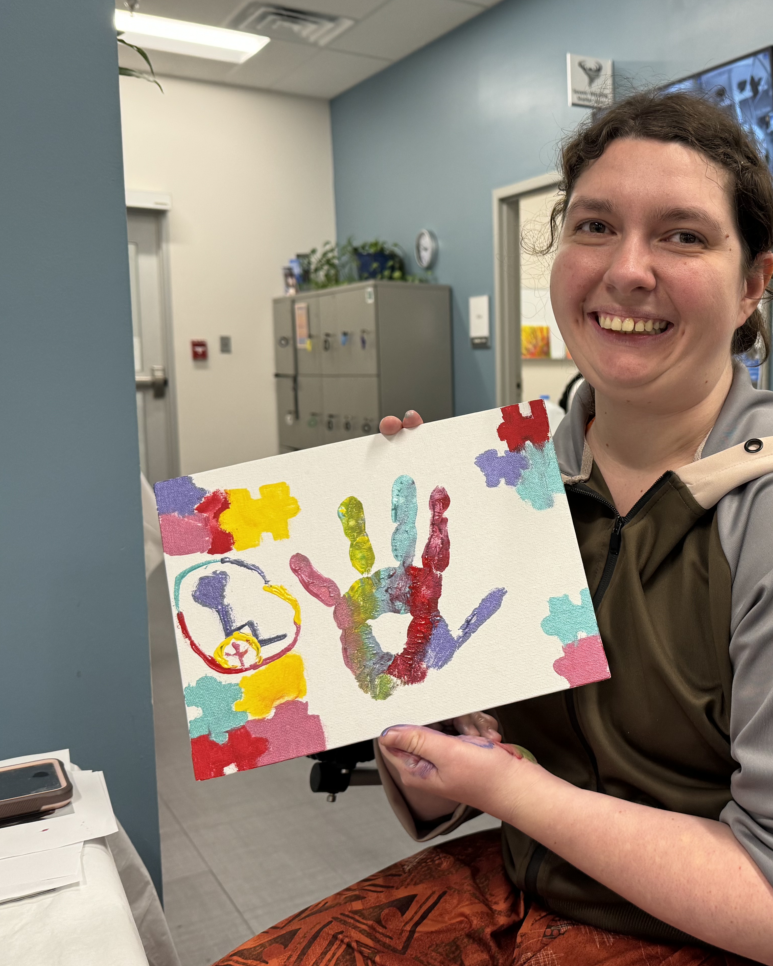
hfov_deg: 40.5
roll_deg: +0.4
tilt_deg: -6.3
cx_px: 619
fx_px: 1001
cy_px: 489
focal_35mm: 35
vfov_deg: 51.5
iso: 200
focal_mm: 6.86
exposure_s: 1/121
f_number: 1.78
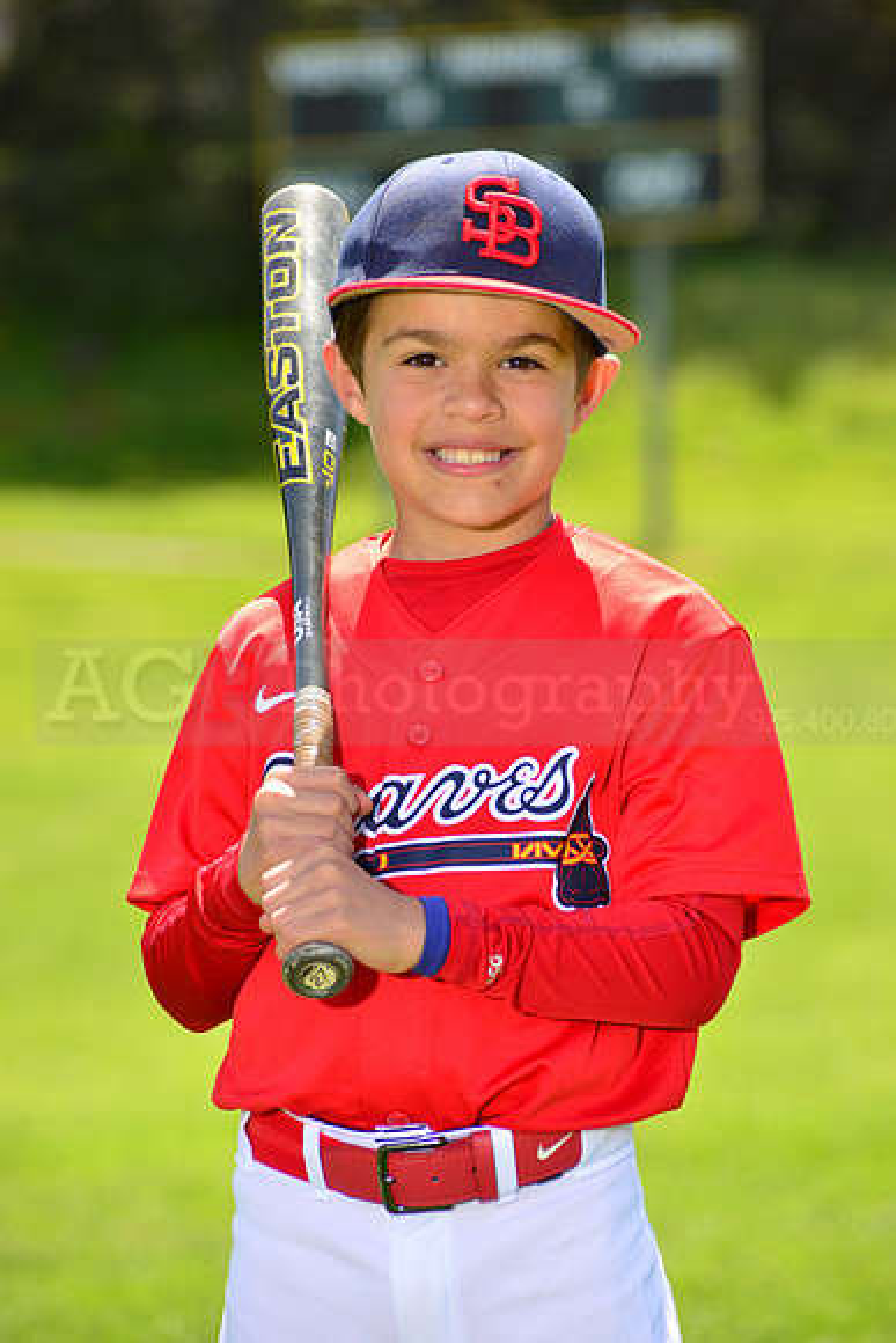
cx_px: 448
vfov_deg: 10.3
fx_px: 7462
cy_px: 672
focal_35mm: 200
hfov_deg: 6.9
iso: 200
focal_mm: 200
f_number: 8
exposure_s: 1/250
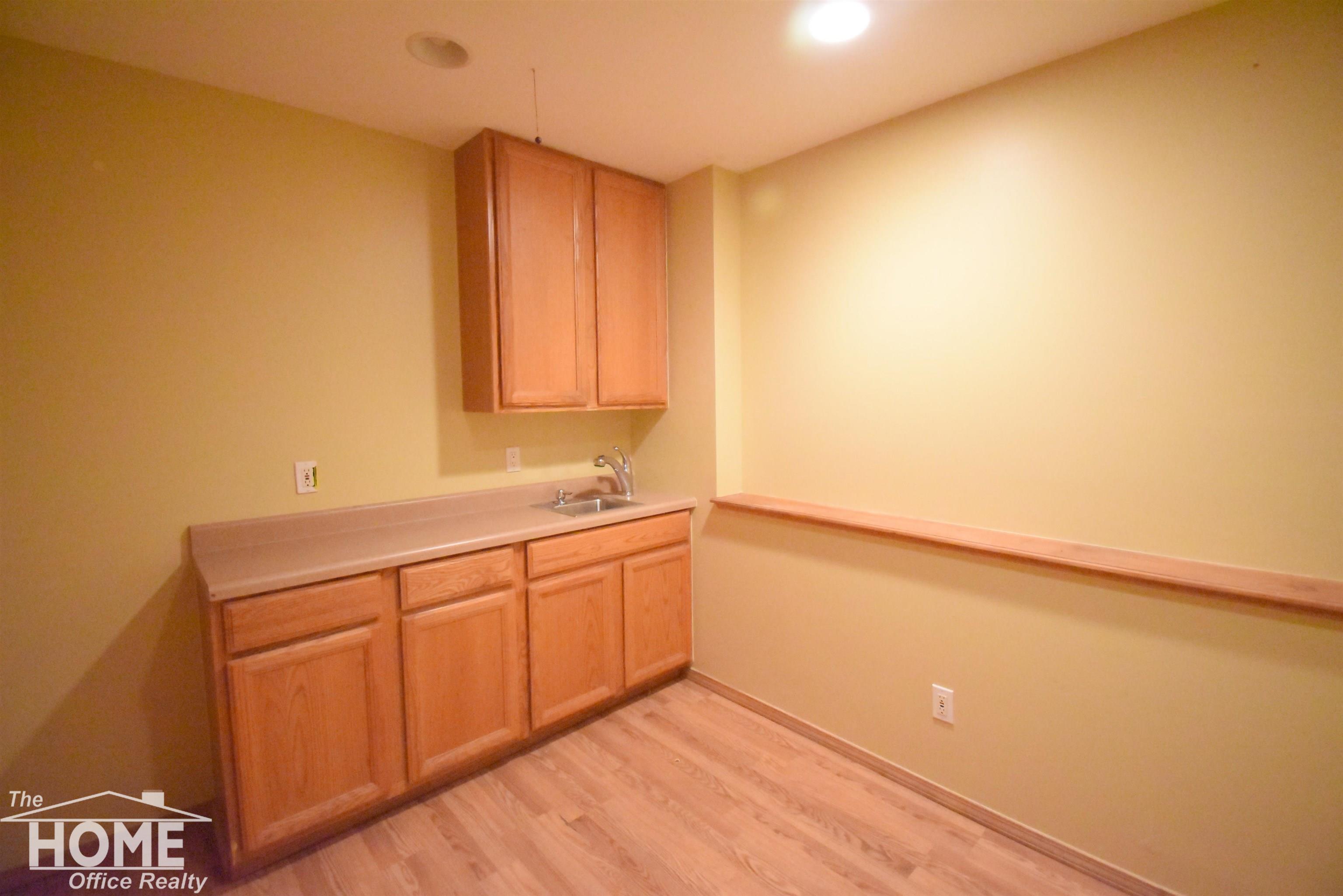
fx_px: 560
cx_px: 672
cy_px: 448
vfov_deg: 77.3
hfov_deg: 100.4
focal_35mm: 15
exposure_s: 1/60
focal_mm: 10
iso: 12800
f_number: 4.5
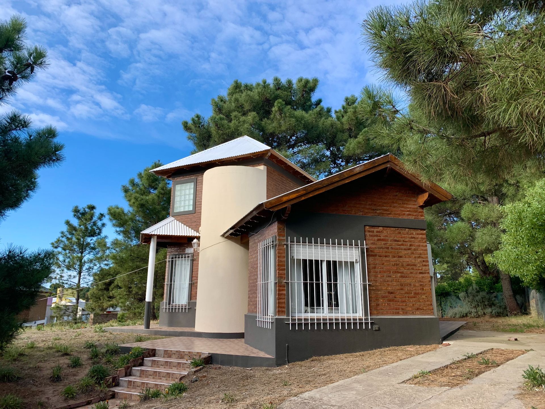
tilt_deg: +15.7
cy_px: 204
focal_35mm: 26
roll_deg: -0.5
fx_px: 409
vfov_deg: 53.1
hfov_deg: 67.3
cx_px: 272
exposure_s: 1/1111
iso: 25
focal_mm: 4.25
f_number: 1.8
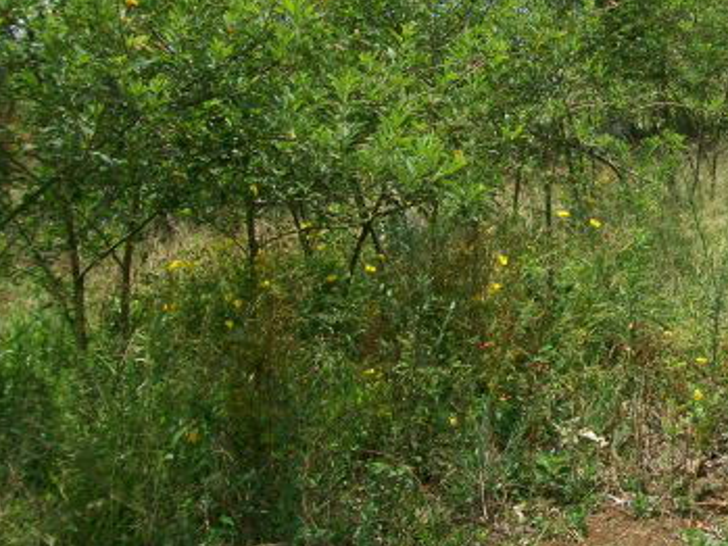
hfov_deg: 28.2
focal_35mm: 66
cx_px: 661
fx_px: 1389
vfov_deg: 22.1
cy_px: 167
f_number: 4.8
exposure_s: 1/400
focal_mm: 6
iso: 64
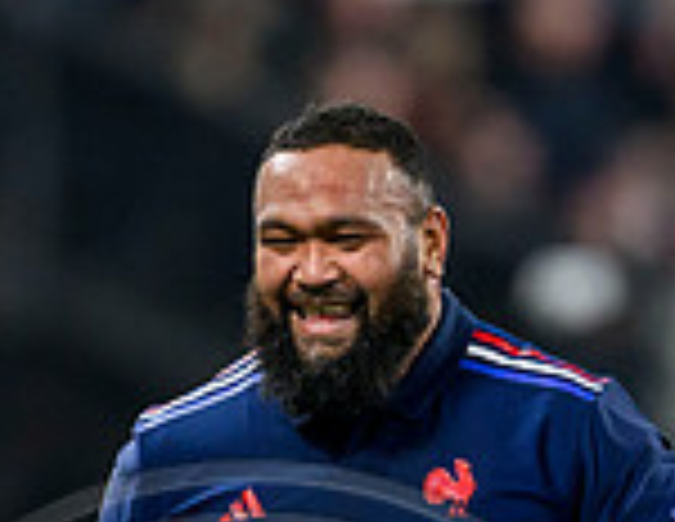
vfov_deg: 0.8
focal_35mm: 1943
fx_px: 38316
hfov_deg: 1.0
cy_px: 772
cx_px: 671
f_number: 2.8
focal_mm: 400
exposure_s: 1/3200
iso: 3200
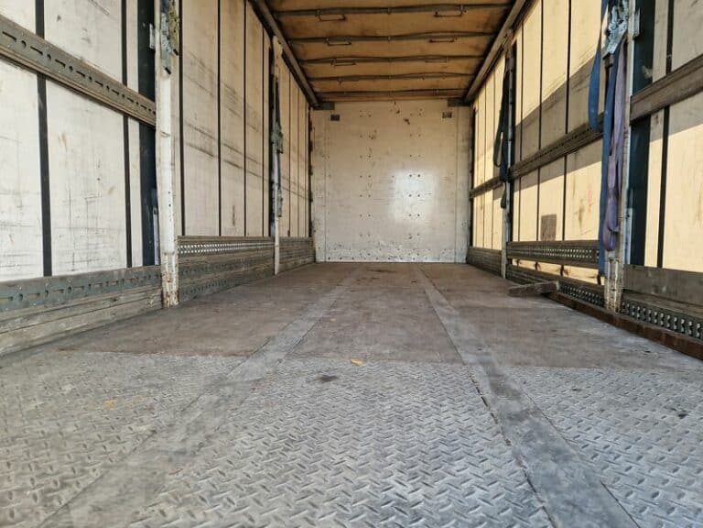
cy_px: 264
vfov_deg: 58.9
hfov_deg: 73.9
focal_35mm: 23
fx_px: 467
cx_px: 352
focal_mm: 5.4
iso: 50
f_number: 1.8
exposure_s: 1/234
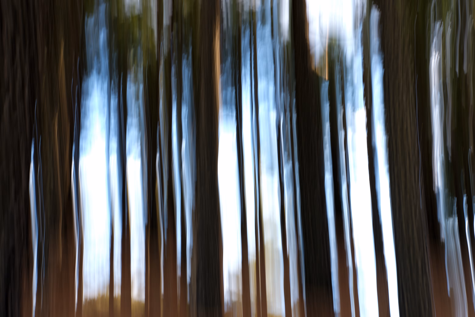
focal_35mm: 53
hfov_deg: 37.5
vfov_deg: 25.5
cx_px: 238
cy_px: 158
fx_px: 699
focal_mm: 35
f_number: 16
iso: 80
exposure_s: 1/2.33
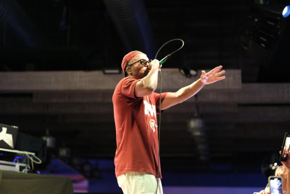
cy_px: 97
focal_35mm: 84
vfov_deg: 16.3
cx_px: 145
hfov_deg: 24.2
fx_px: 676
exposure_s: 1/110
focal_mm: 56
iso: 8000
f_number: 1.4
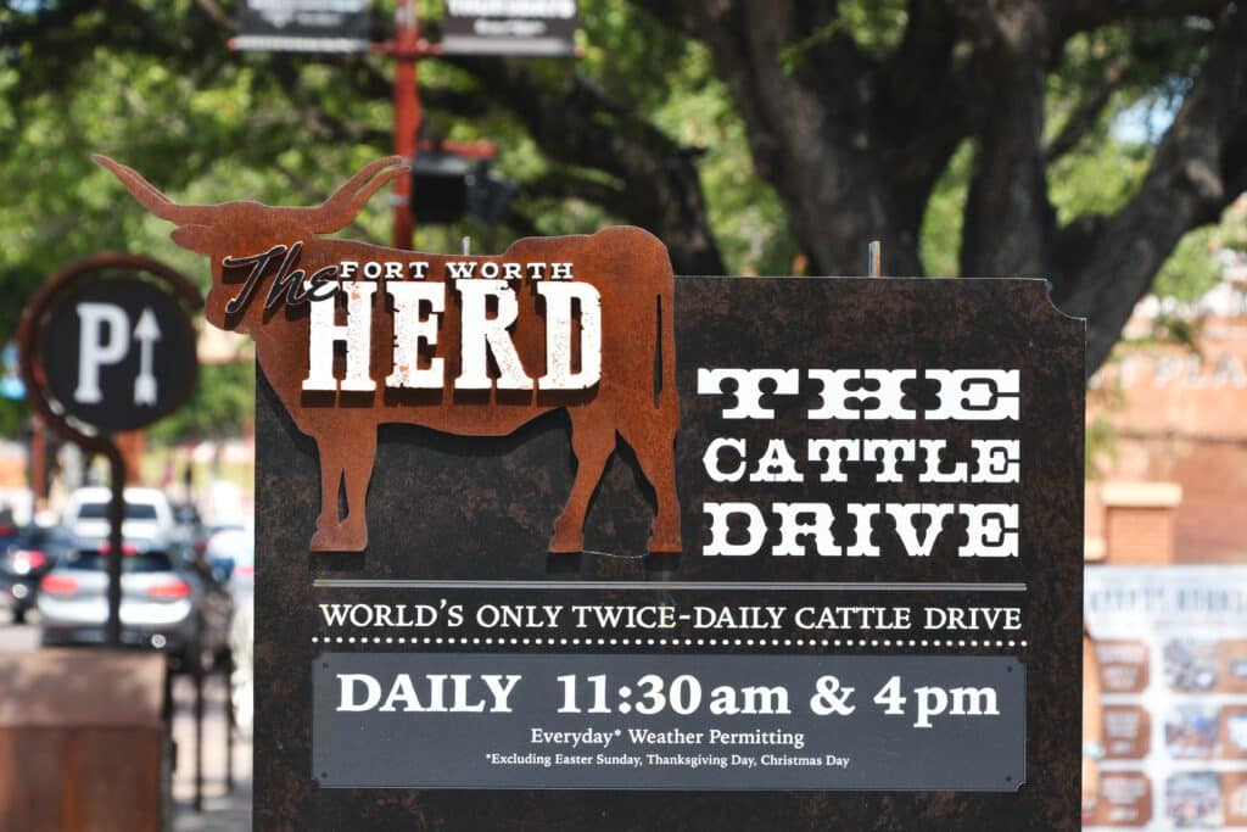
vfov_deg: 9.7
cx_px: 624
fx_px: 4919
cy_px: 416
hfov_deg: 14.4
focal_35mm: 142
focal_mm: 95
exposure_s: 1/125
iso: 100
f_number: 8
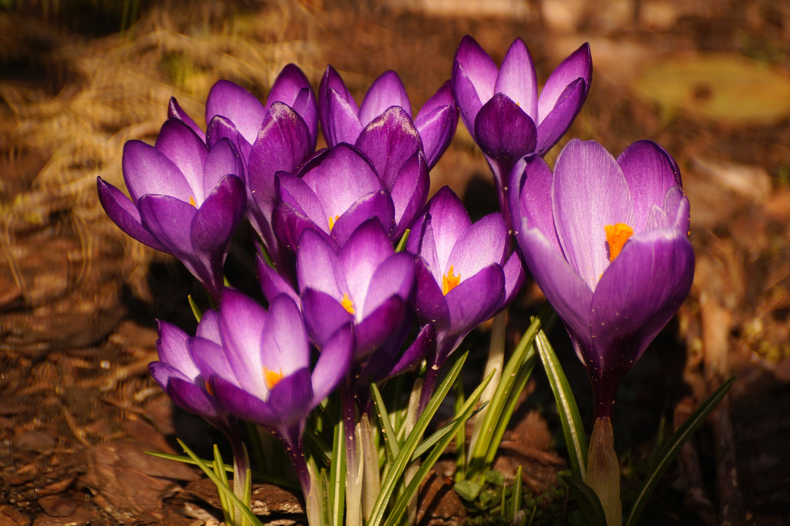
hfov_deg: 4.6
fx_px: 9869
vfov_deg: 3.1
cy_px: 263
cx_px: 395
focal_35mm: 450
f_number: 5.6
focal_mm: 300
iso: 200
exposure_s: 1/800
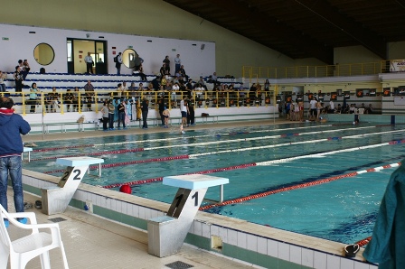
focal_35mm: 42
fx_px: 472
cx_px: 202
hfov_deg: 46.4
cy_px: 134
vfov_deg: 31.8
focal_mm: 28
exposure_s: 1/80
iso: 640
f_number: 5.6
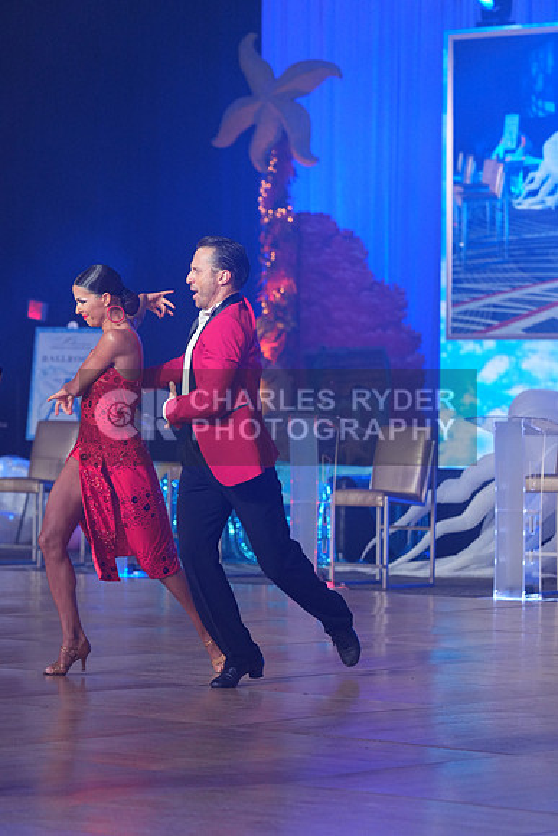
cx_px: 279
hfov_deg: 10.5
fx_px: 3044
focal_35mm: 131
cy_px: 418
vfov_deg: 15.6
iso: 1600
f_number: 4
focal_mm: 131
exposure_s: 1/400
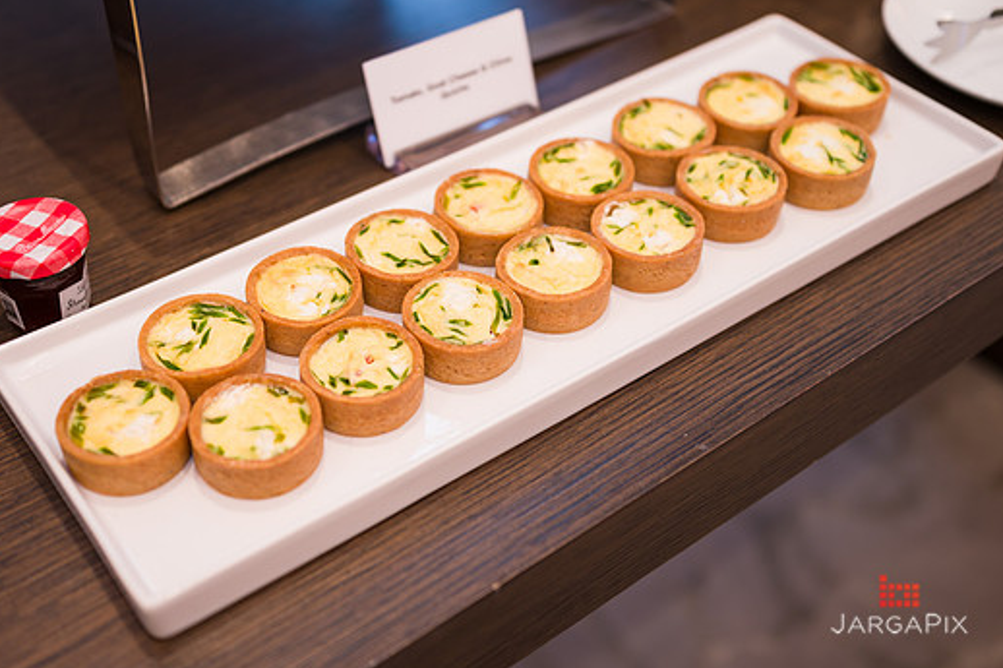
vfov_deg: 28.6
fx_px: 1309
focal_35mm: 47
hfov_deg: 41.9
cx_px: 455
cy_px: 302
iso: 400
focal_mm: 42
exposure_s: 1/200
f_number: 3.2
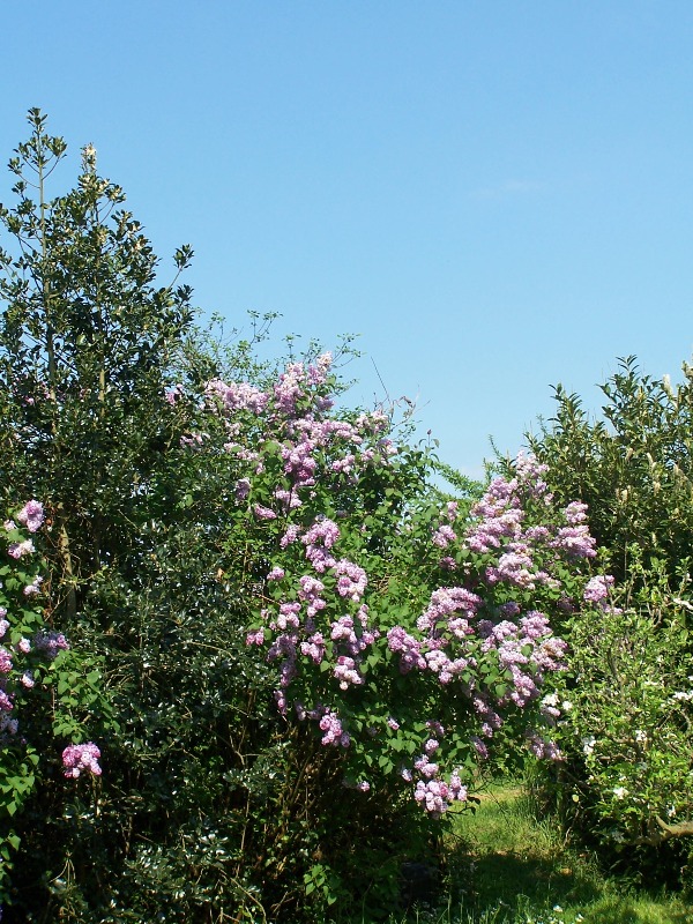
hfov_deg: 19.6
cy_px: 462
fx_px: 2002
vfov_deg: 26.0
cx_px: 346
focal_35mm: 75
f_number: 4.5
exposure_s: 1/500
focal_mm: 12.4
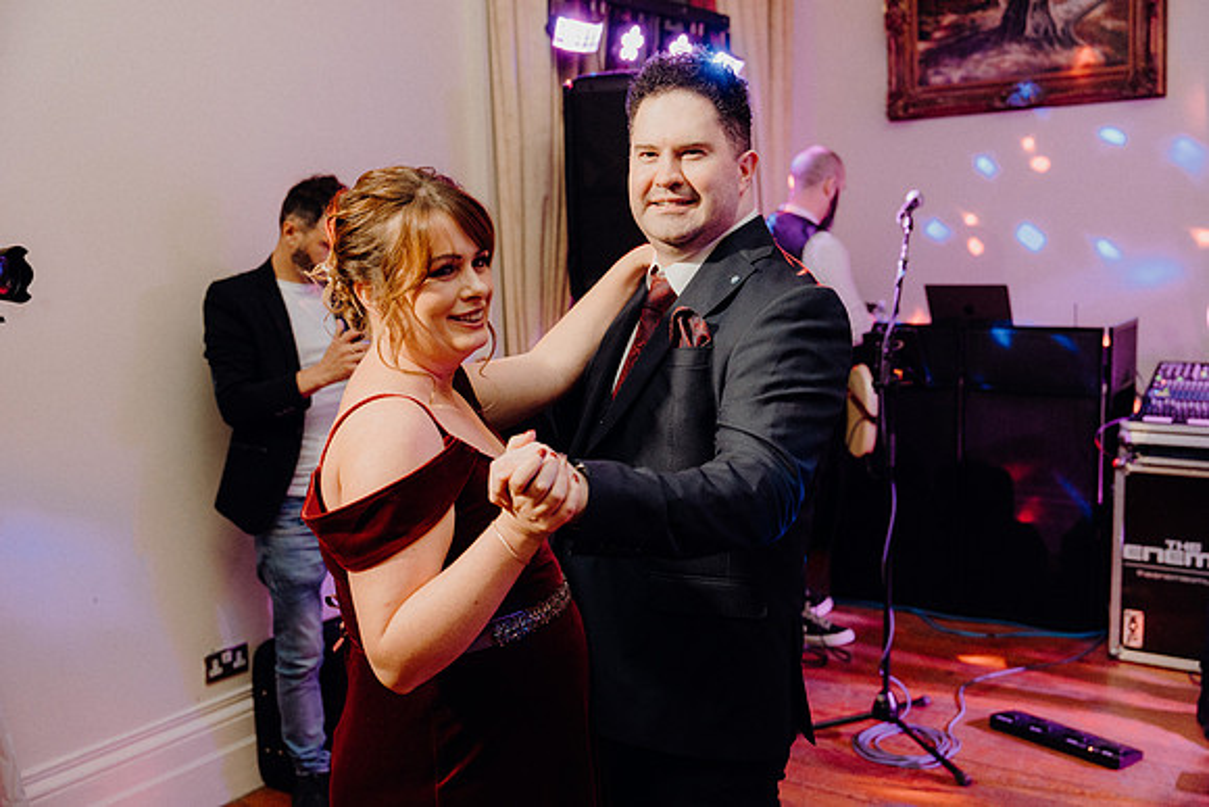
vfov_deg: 36.0
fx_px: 1243
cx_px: 604
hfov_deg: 51.9
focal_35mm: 37
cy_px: 404
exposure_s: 1/160
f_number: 3.5
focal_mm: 37
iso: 2500
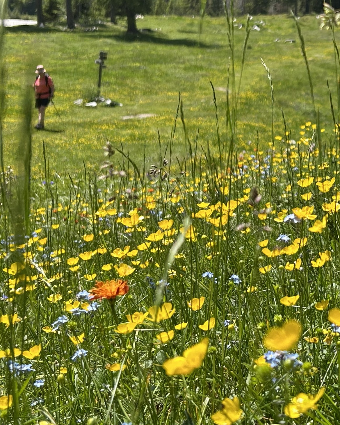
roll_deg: -3.9
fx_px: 881
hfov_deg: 20.8
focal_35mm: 70
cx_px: 373
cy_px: 119
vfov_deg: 26.9
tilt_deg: -2.6
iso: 50
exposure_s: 1/2299
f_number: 1.5
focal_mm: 5.7
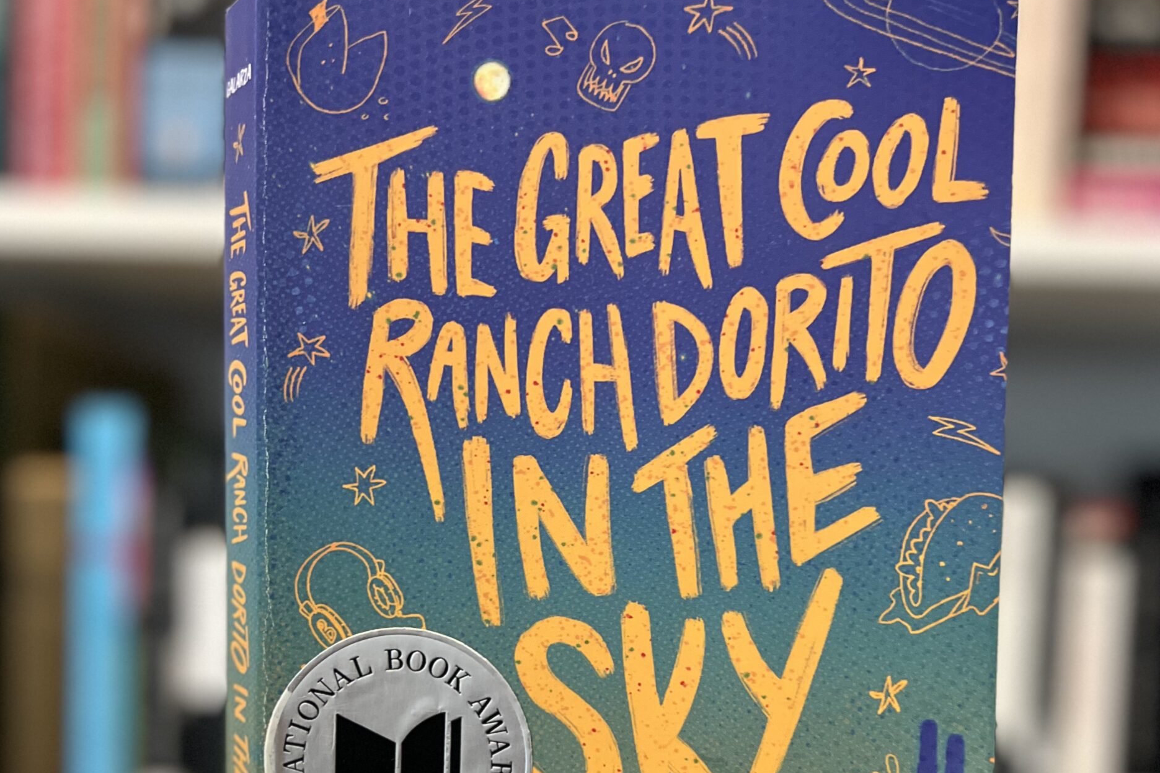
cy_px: 527
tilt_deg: -0.3
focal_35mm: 37
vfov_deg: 35.5
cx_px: 595
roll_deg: -0.8
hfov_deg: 51.9
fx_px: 1192
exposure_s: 1/60
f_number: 1.5
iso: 400
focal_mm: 5.7
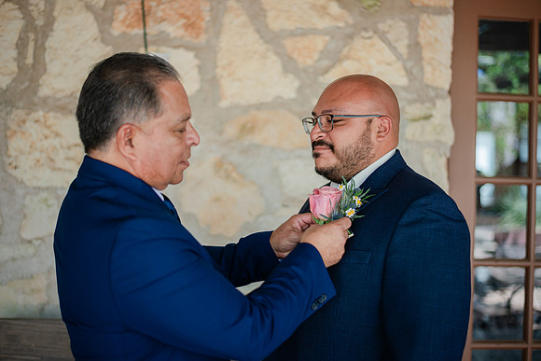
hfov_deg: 39.6
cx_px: 270
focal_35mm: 50
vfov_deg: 27.0
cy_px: 180
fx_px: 752
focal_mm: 50
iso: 200
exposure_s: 1/500
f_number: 1.8
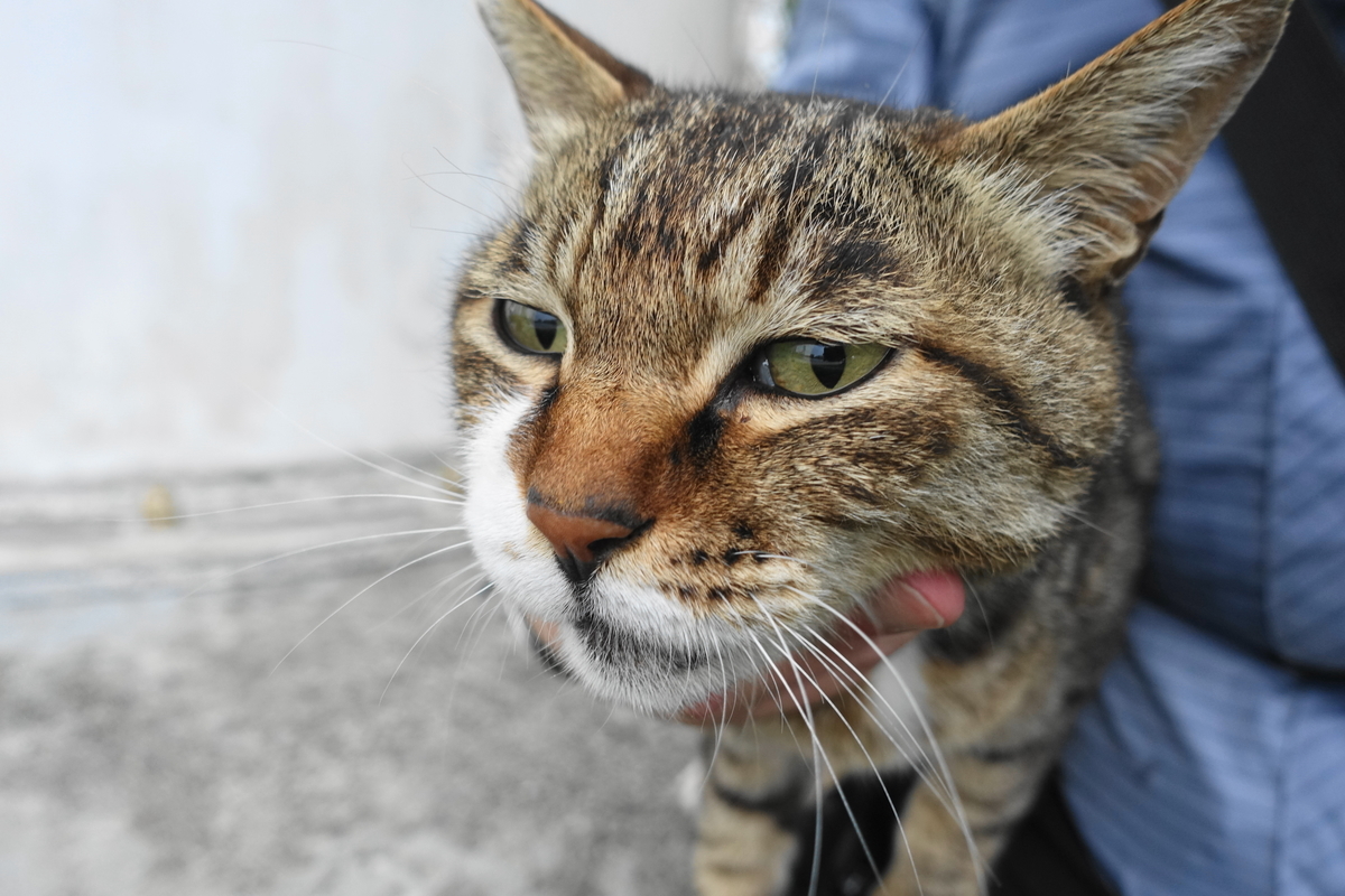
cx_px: 672
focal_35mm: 24
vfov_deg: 53.1
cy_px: 448
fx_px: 897
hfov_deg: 73.7
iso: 320
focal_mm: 8.8
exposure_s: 1/160
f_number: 2.8
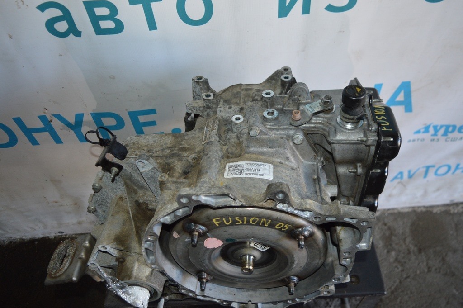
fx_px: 386
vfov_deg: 43.5
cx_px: 232
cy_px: 154
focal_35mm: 30
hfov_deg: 62.0
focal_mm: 20
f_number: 3.8
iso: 560
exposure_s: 1/60
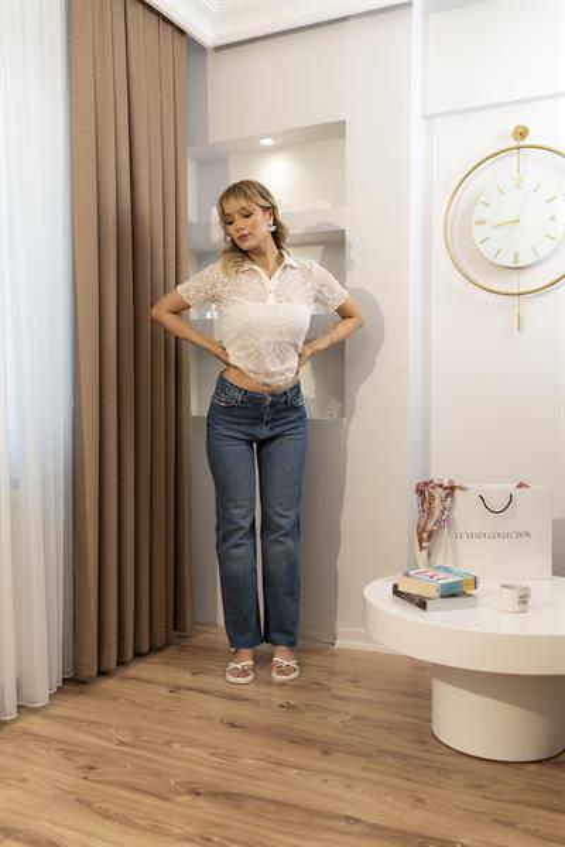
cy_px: 424
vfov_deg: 54.4
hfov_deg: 37.9
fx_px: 824
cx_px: 282
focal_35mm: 35
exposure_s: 1/500
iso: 320
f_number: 3.2
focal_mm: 35
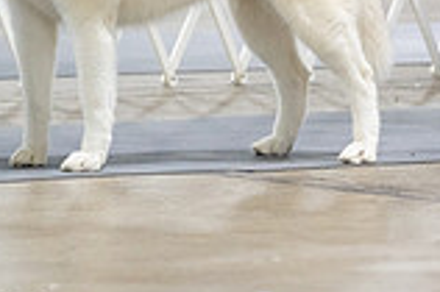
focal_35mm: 618
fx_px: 7545
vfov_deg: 2.2
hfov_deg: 3.3
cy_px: -135
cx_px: 727
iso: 2500
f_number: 2.8
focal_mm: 168
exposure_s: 1/200
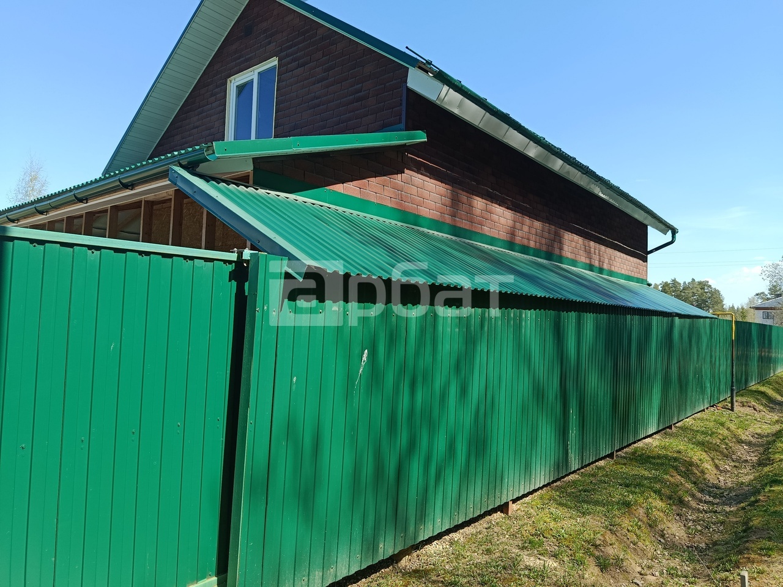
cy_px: 294
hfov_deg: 71.6
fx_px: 543
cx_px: 392
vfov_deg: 56.8
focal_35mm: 24
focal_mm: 5.24
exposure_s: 1/283
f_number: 1.7
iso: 50
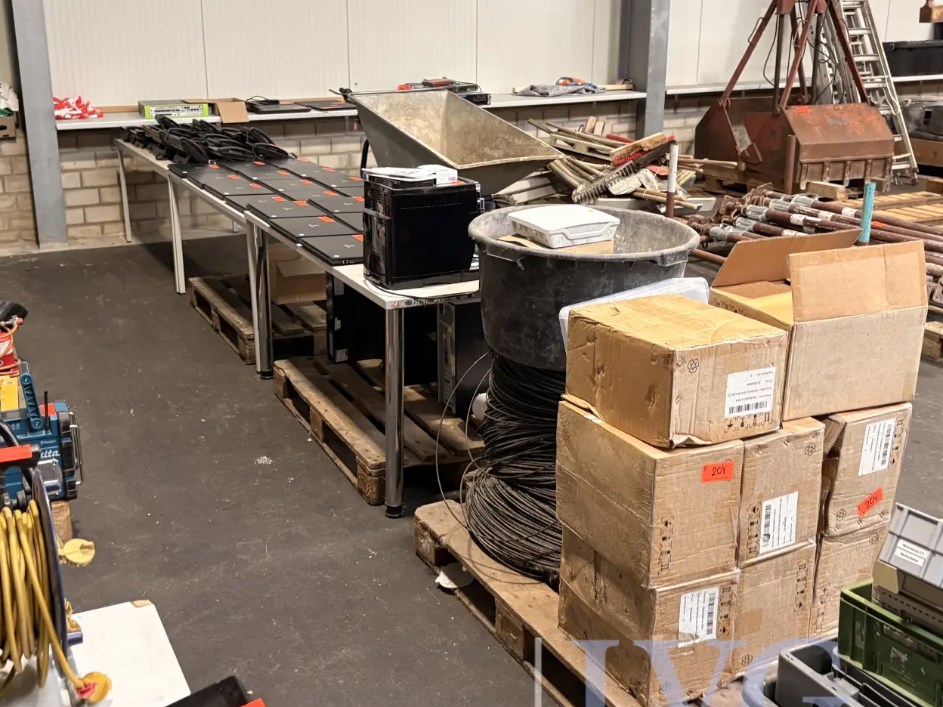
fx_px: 1090
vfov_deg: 35.9
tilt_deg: -18.9
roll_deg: +1.3
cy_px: 315
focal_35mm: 40
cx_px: 415
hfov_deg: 46.7
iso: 200
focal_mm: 5.96
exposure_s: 1/50
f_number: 1.6
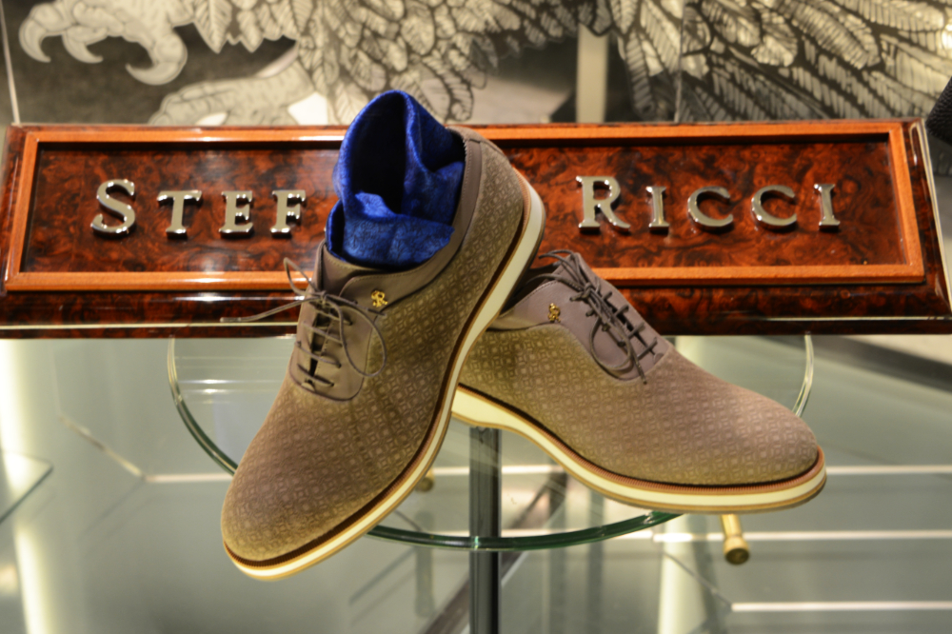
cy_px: 317
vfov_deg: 23.4
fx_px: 1533
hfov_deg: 34.5
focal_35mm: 58
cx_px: 476
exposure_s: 1/30
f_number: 5
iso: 400
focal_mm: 58
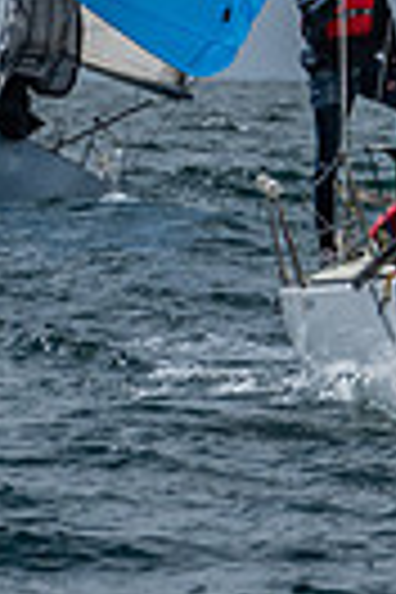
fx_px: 20029
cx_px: 263
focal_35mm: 1214
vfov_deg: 1.7
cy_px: -244
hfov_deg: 1.1
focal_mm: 200
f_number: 6.3
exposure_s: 1/4000
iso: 200
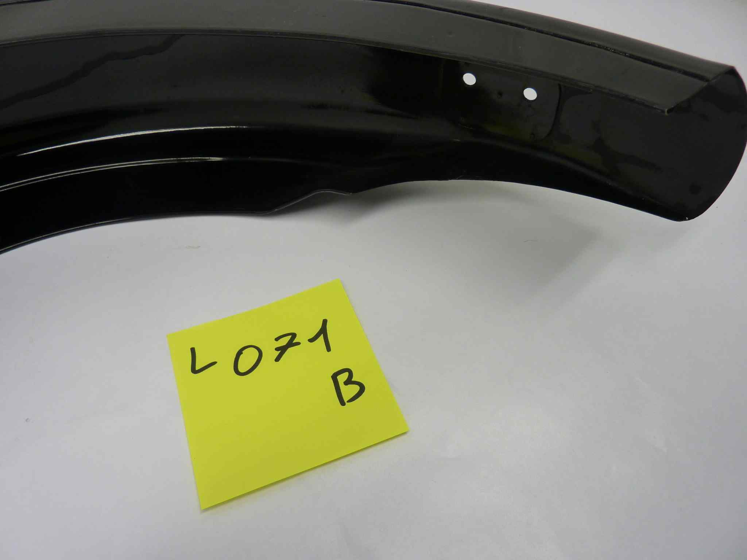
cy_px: 280
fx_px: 539
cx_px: 374
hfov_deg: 69.4
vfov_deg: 54.9
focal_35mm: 25
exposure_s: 1/30
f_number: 3.3
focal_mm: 4.1
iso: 125
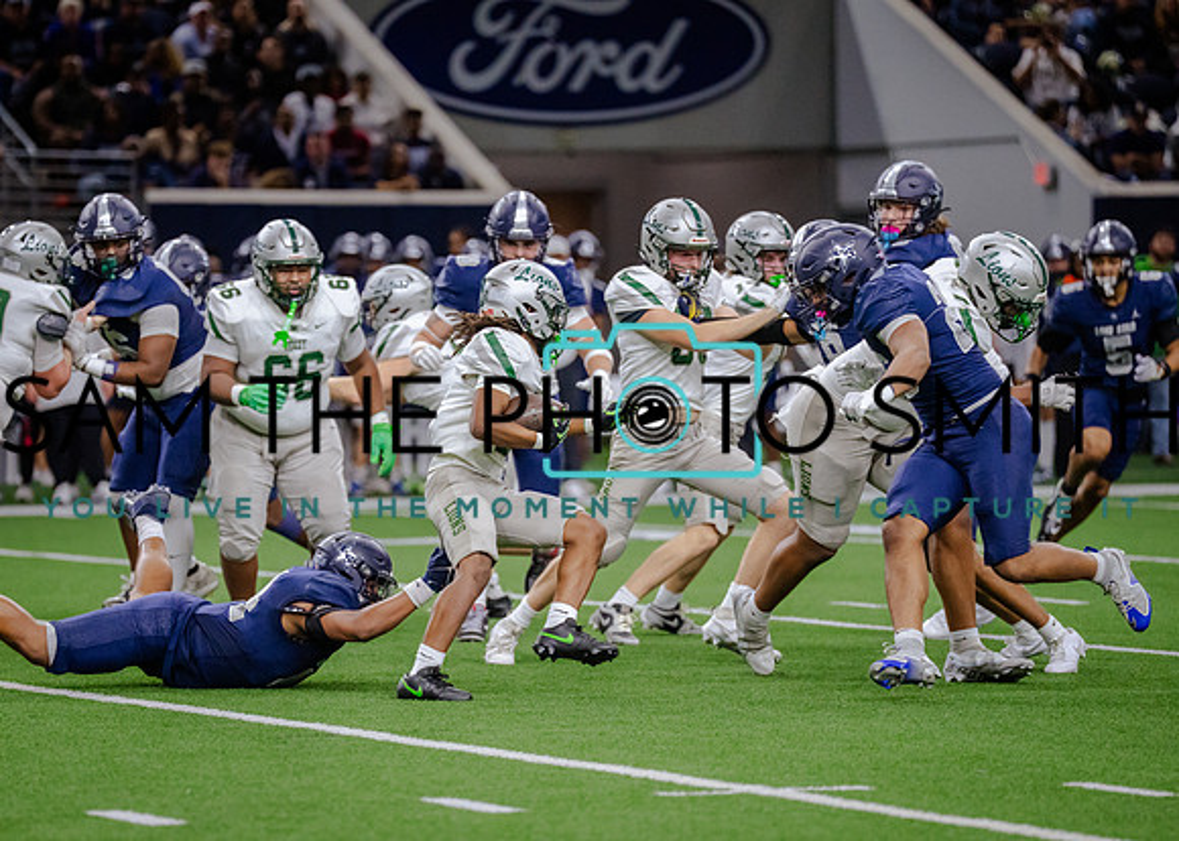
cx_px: 428
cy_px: 497
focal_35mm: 253
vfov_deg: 5.7
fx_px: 8477
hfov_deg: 8.0
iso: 3200
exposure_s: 1/1250
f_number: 2.8
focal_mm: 200
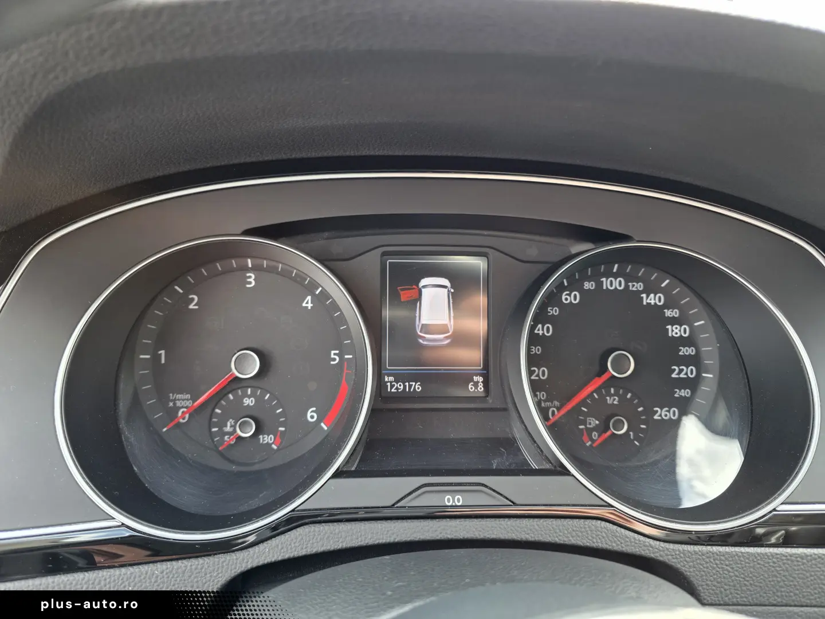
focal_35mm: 23
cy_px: 310
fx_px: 548
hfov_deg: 73.9
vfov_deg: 58.9
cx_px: 412
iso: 80
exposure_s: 1/180
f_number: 1.7
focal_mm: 6.3
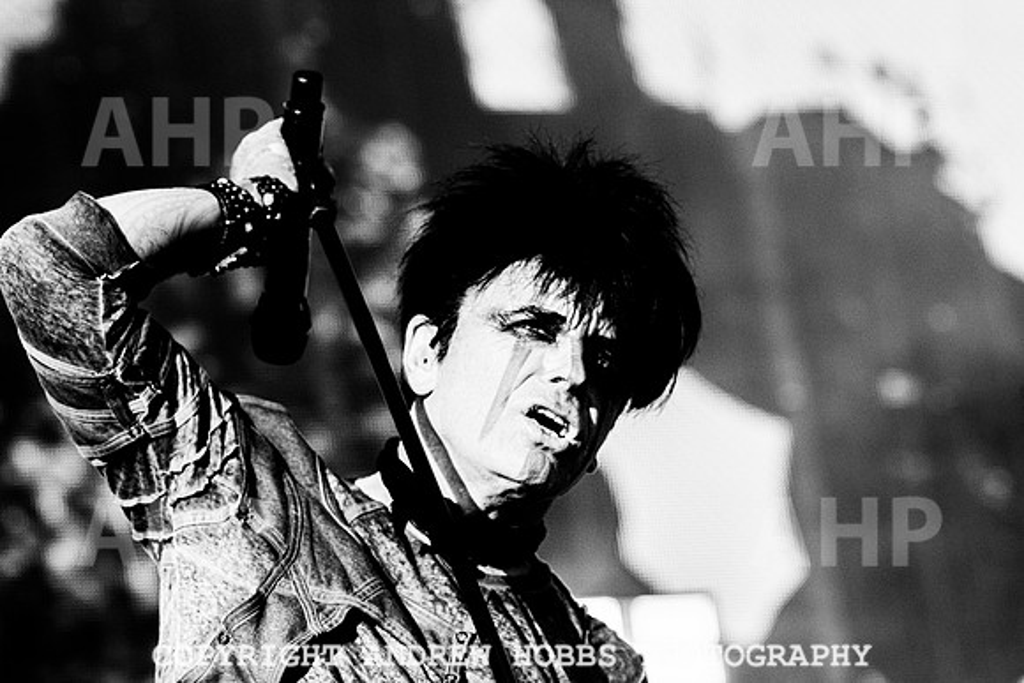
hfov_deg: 12.4
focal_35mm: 165
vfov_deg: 8.3
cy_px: 306
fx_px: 4708
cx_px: 565
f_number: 4.5
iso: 800
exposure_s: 1/4000
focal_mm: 150
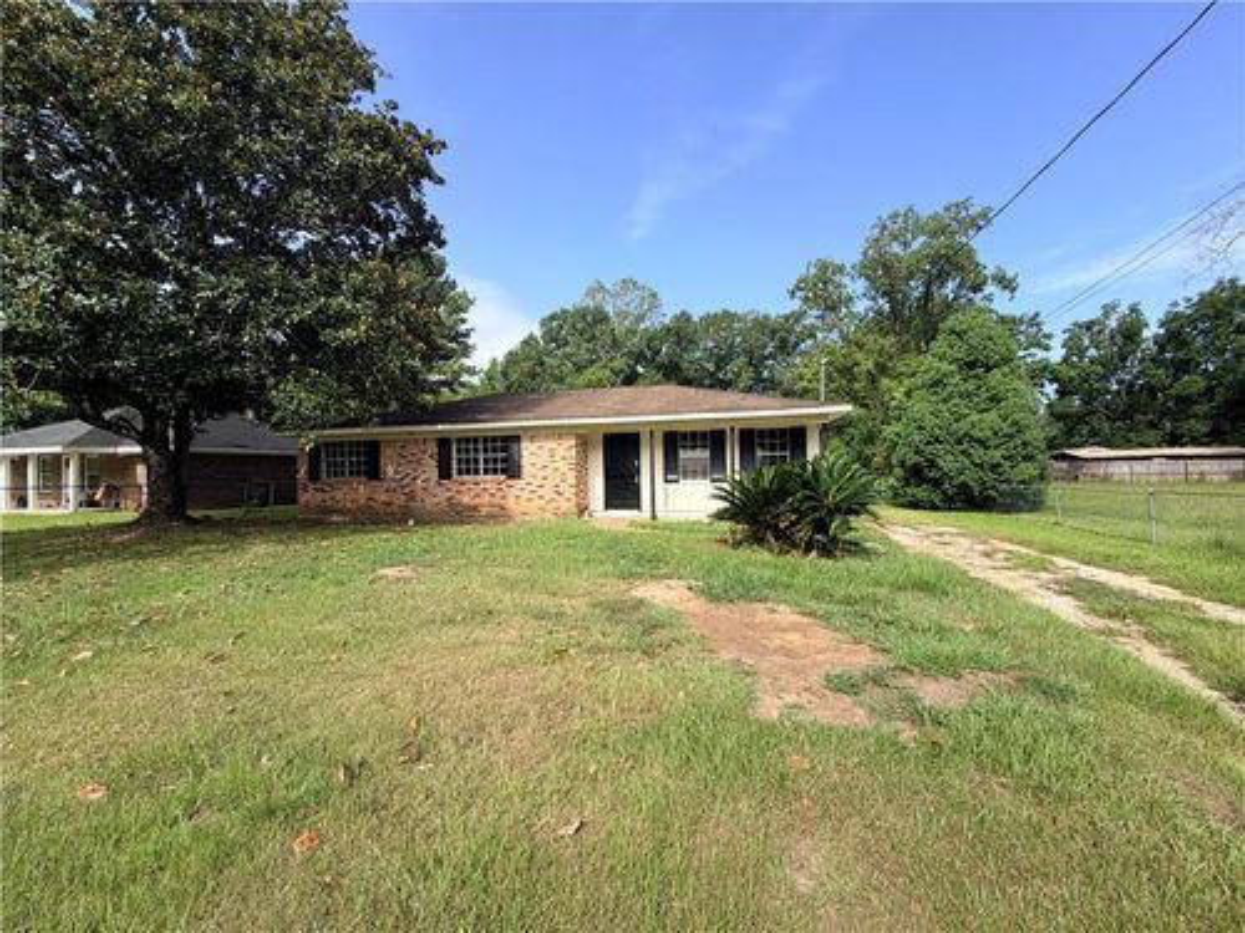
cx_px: 622
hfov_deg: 102.1
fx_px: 504
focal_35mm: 14
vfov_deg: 85.7
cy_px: 466
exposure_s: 1/770
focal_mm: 2.22
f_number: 2.2
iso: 40
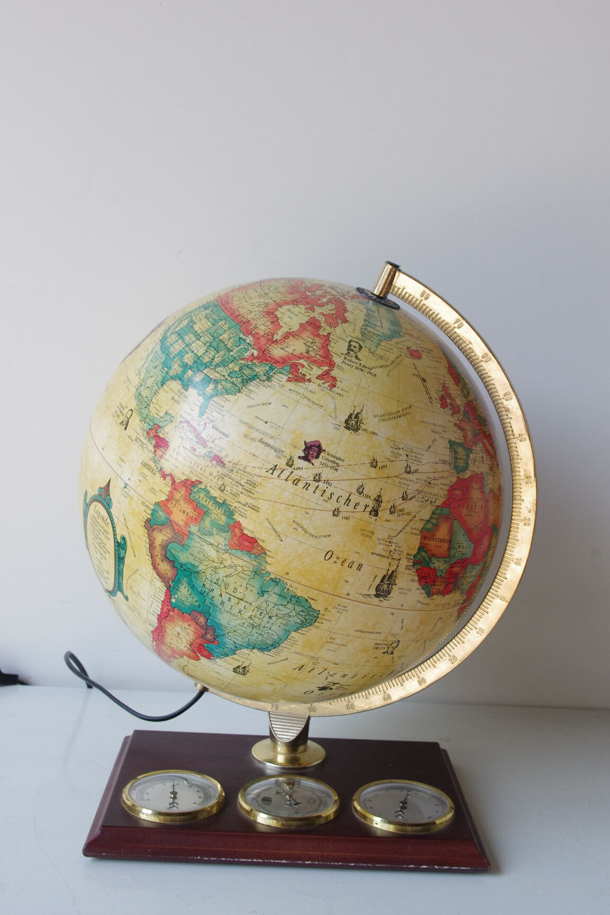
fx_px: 1067
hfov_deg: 31.9
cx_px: 305
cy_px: 458
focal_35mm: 42
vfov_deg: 46.4
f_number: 8
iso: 800
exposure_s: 1/200
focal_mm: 28.13
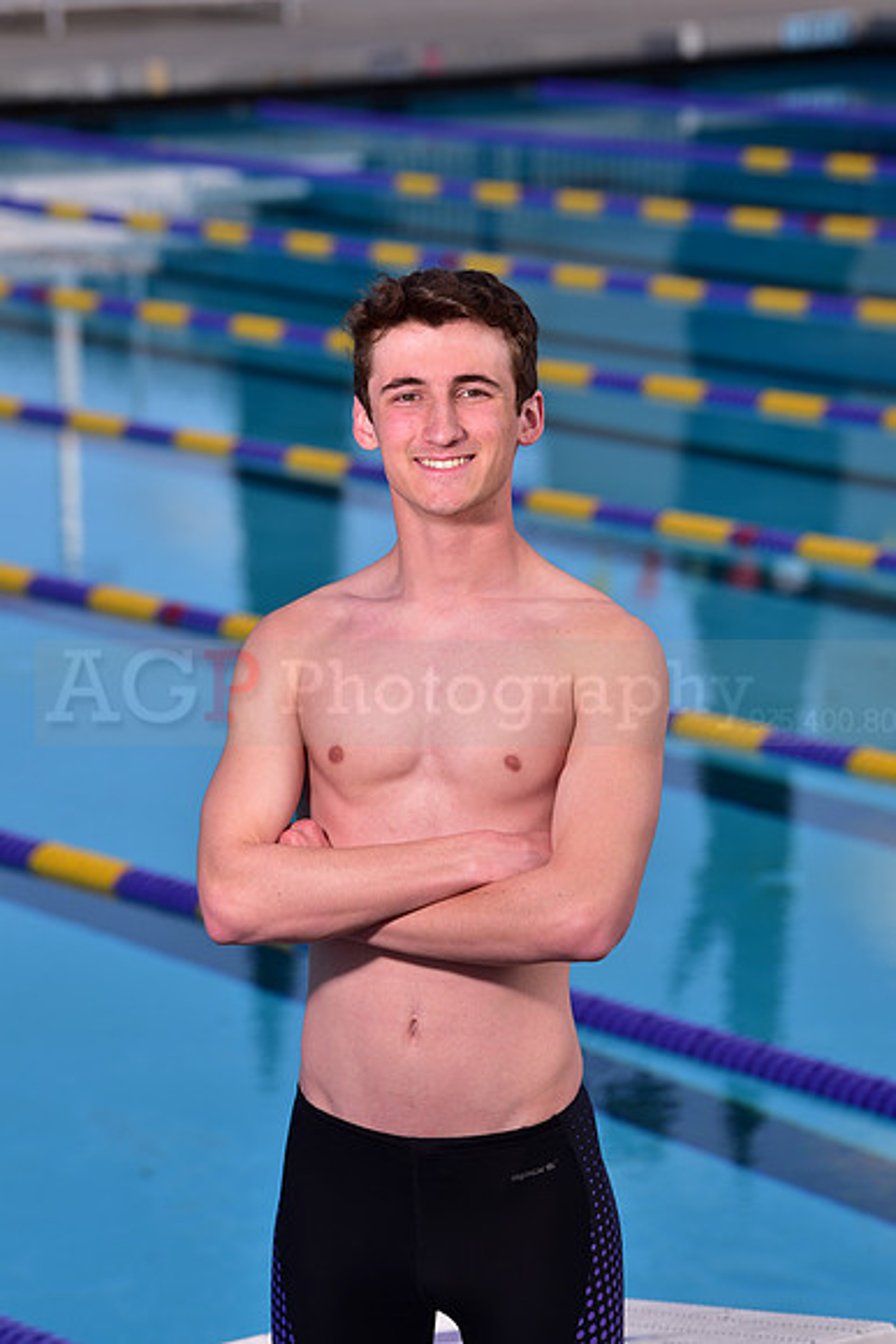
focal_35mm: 150
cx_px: 448
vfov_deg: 13.7
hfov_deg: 9.2
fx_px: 5596
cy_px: 672
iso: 80
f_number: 6.3
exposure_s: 1/250
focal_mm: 150
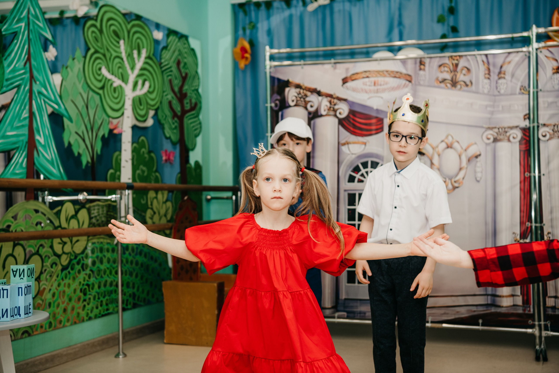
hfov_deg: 38.2
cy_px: 186
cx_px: 280
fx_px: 807
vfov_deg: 26.0
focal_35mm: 52
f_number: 4
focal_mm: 52
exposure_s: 1/160
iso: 200
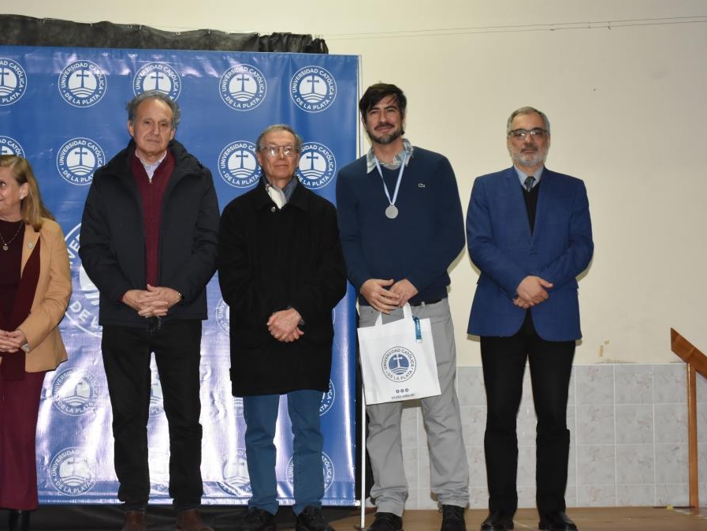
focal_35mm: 79
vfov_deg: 18.7
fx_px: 1614
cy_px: 266
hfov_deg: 24.7
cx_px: 329
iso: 1600
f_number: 8
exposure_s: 1/60
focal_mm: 48
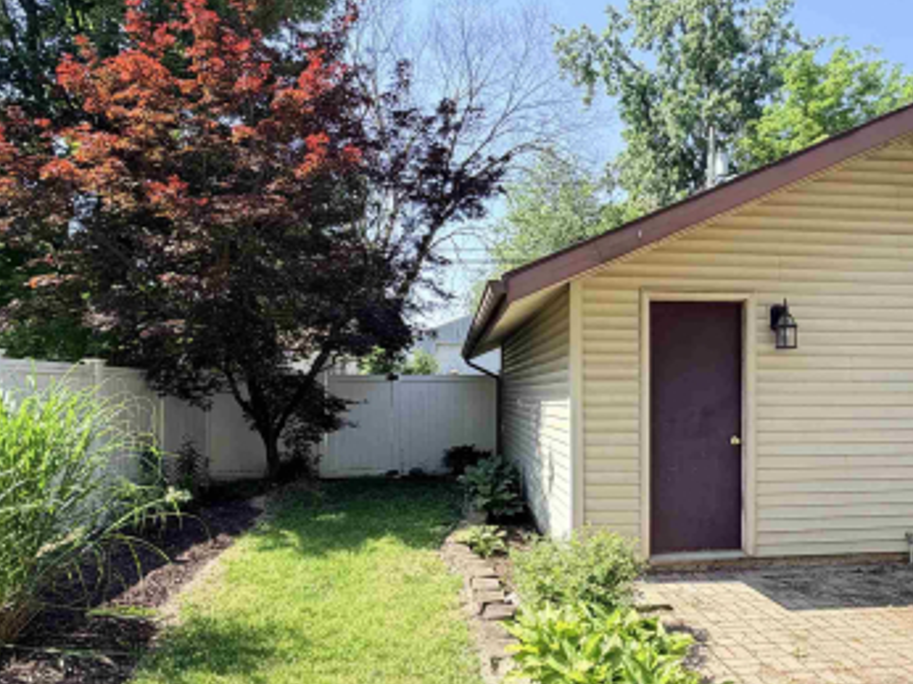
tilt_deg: -0.8
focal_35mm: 27
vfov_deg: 51.1
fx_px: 712
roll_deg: +0.1
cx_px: 550
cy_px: 391
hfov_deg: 64.7
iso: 50
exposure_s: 1/300
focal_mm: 2.22
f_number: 2.2
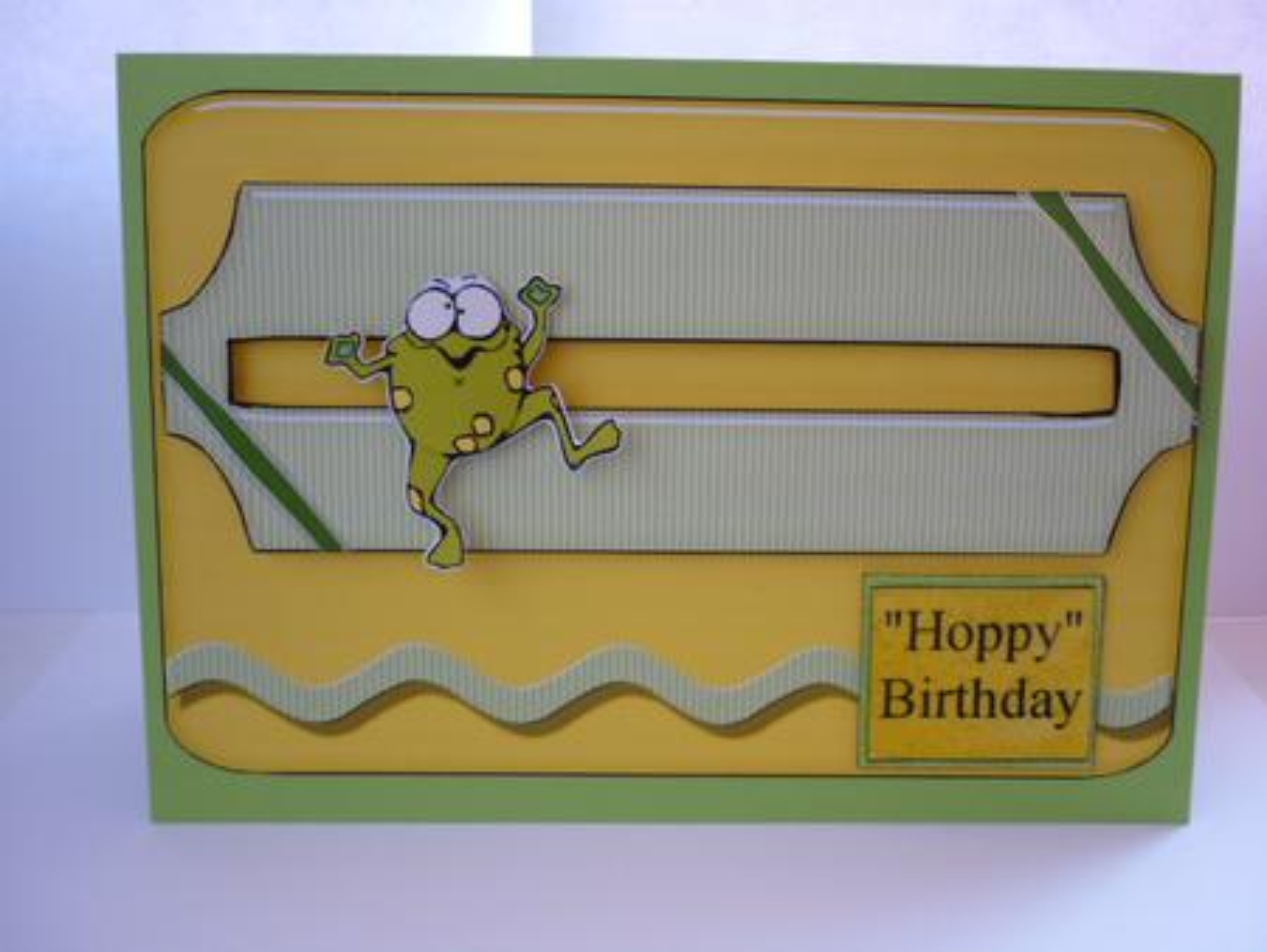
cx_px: 634
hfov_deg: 55.3
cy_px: 476
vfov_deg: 43.0
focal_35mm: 33
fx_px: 1208
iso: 80
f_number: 2.8
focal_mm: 5.5
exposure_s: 1/30
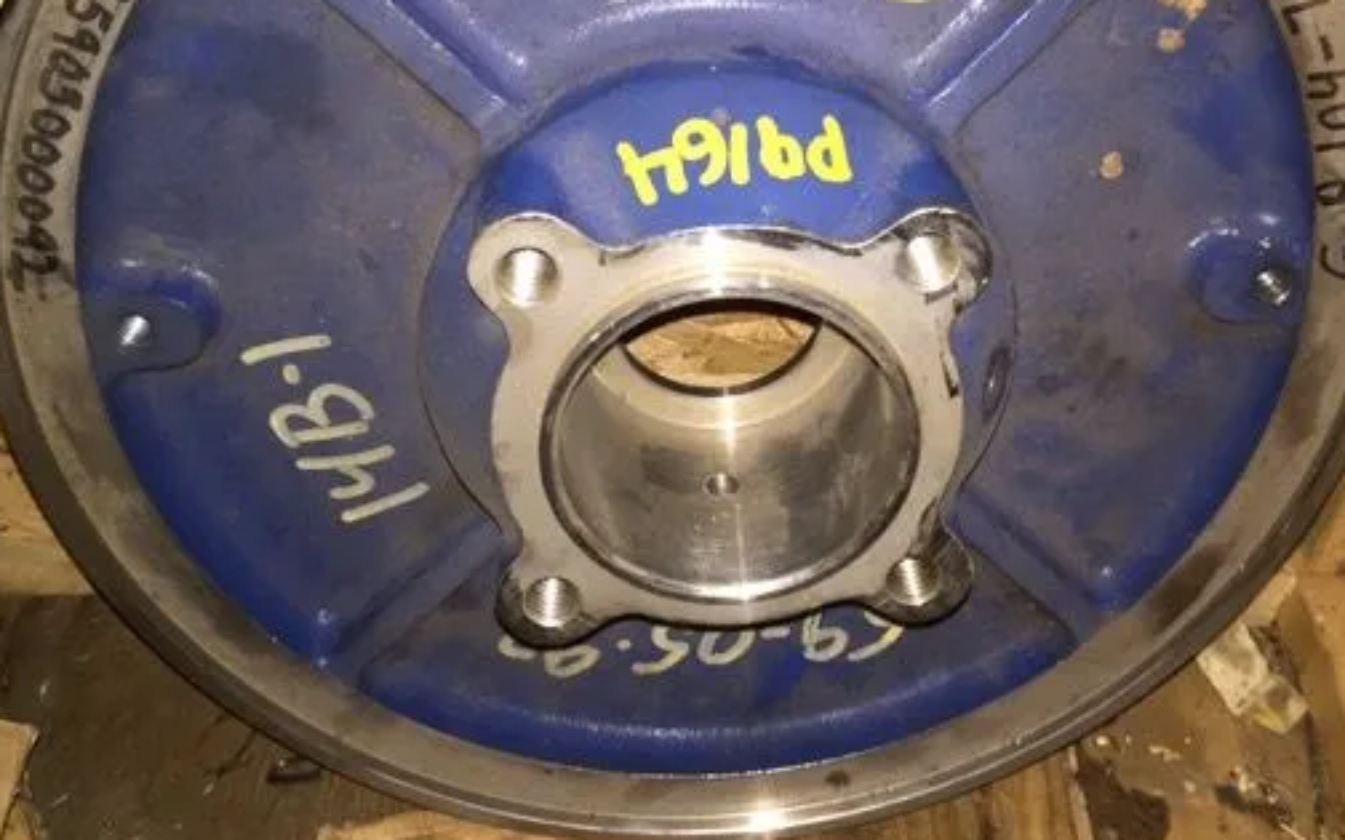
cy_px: 216
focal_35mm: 39
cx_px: 779
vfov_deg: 32.2
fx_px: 1430
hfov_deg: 50.2
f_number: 2.2
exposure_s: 1/16
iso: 40
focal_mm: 4.15
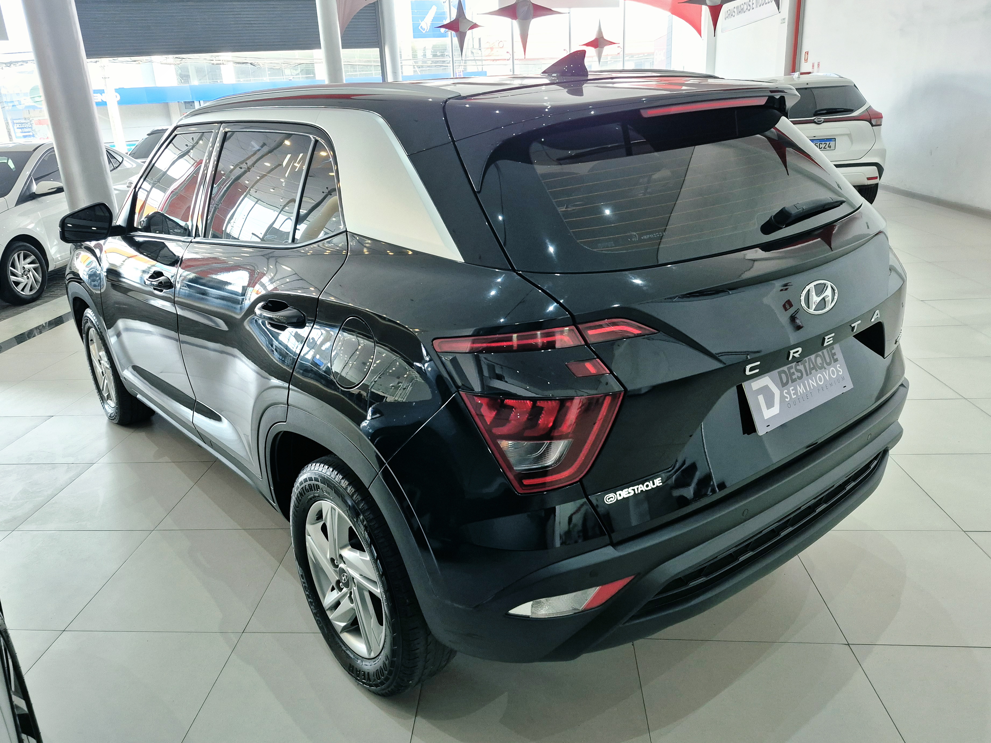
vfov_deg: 54.9
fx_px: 716
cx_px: 456
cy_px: 361
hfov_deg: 69.3
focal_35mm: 25
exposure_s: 1/120
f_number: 1.8
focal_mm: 5.4
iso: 250
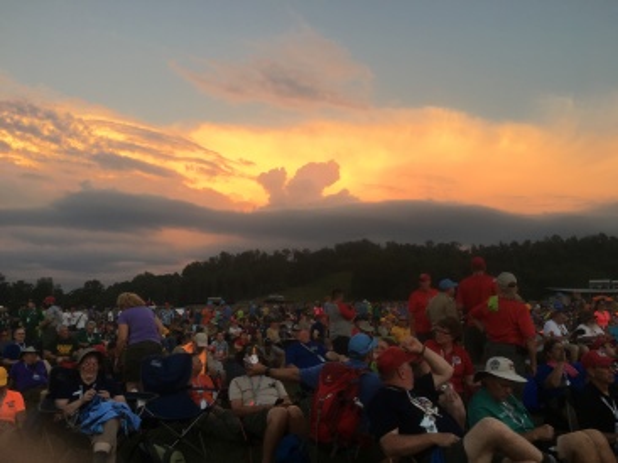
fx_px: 517
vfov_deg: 48.2
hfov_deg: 61.7
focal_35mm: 29
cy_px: 232
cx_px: 309
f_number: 2.2
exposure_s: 1/120
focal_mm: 4.15
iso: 32
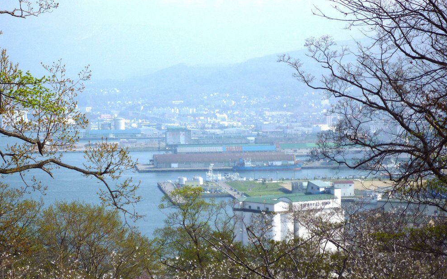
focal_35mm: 107
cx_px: 217
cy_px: 145
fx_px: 1303
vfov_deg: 12.2
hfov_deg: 19.5
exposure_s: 1/500
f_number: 5.6
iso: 80
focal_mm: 17.3
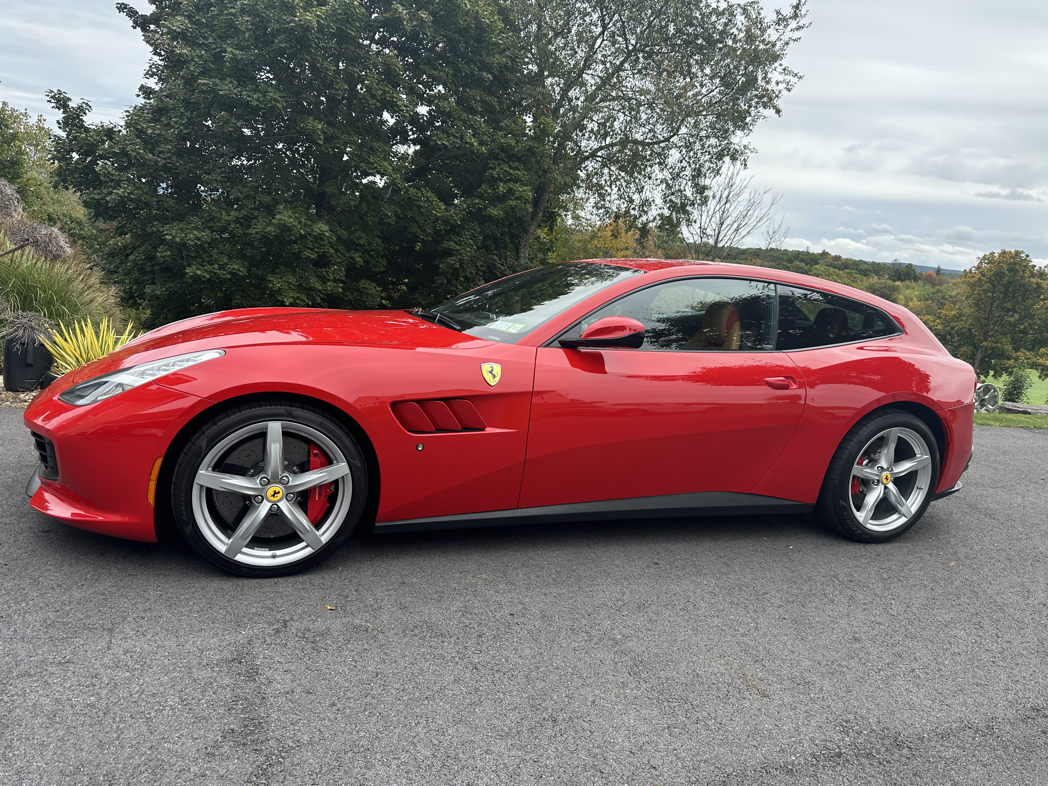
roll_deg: -6.6
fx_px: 727
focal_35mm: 24
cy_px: 393
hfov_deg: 71.6
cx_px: 524
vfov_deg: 56.8
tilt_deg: -11.3
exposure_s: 1/1198
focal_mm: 6.86
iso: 80
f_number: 1.78
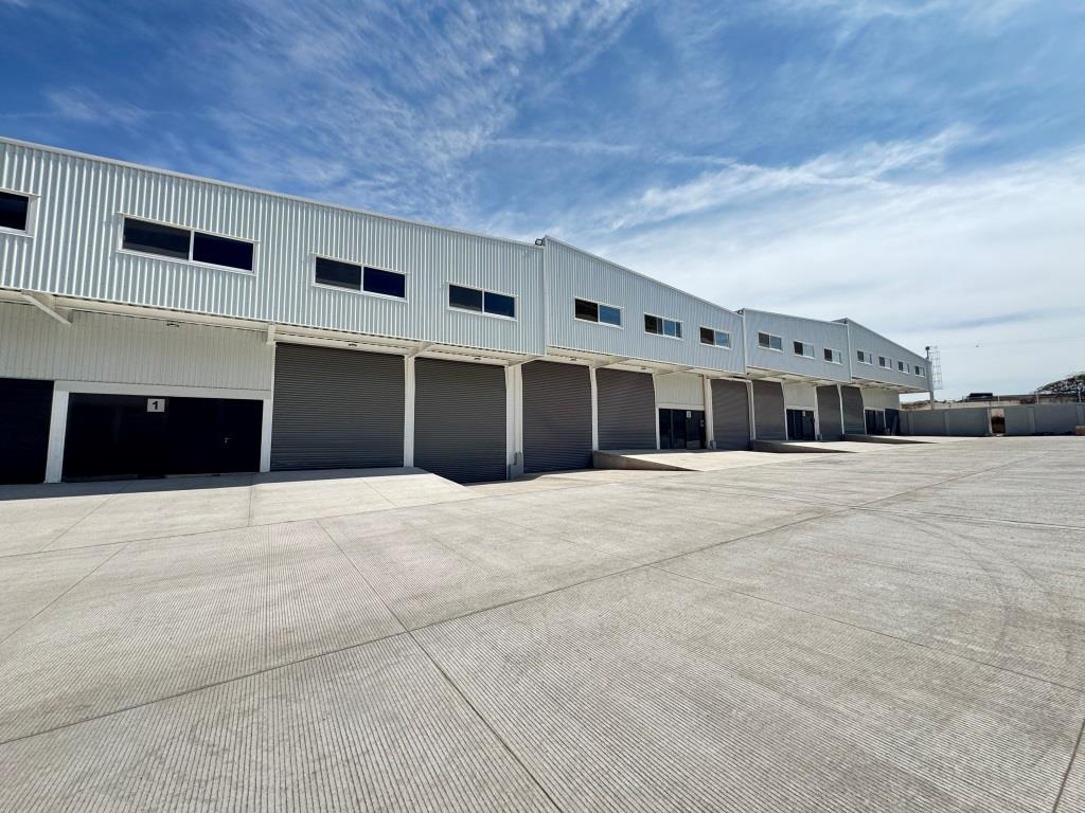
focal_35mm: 14
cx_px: 542
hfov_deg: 102.1
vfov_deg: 85.7
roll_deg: +1.1
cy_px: 406
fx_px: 439
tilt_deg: +4.9
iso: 50
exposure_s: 1/1178
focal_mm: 2.22
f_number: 2.2
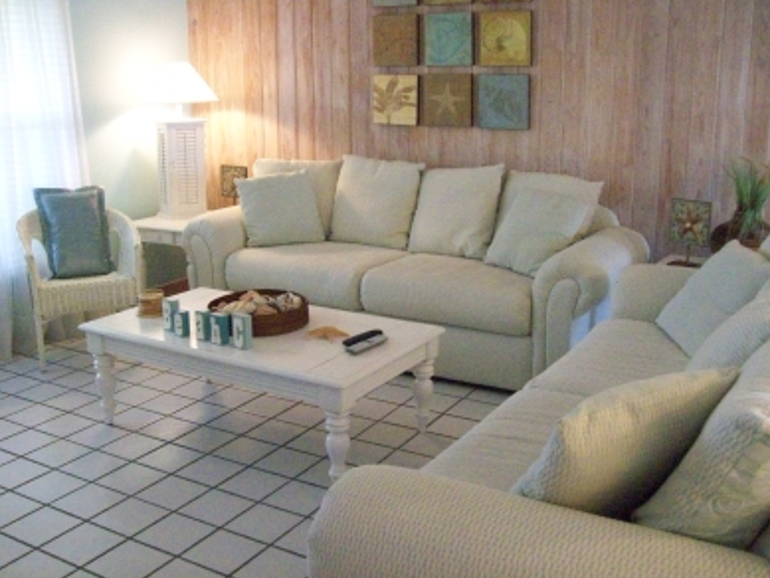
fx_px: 823
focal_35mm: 37
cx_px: 378
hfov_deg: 50.1
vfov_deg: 38.7
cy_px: 286
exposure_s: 1/38.2
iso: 800
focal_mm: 6
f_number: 2.7
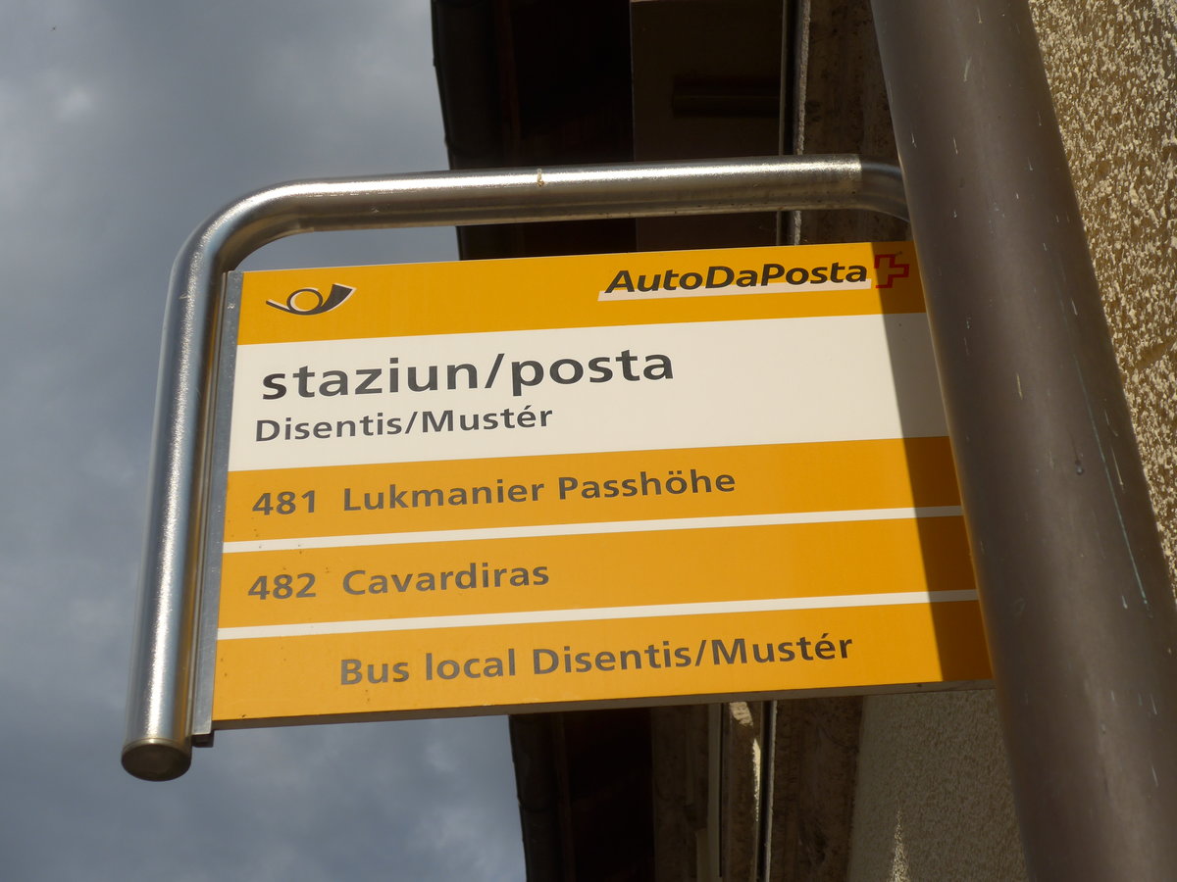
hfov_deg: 27.8
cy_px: 441
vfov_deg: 21.0
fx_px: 2380
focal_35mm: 70
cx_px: 588
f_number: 4.1
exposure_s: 1/2000
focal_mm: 14.2
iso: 80
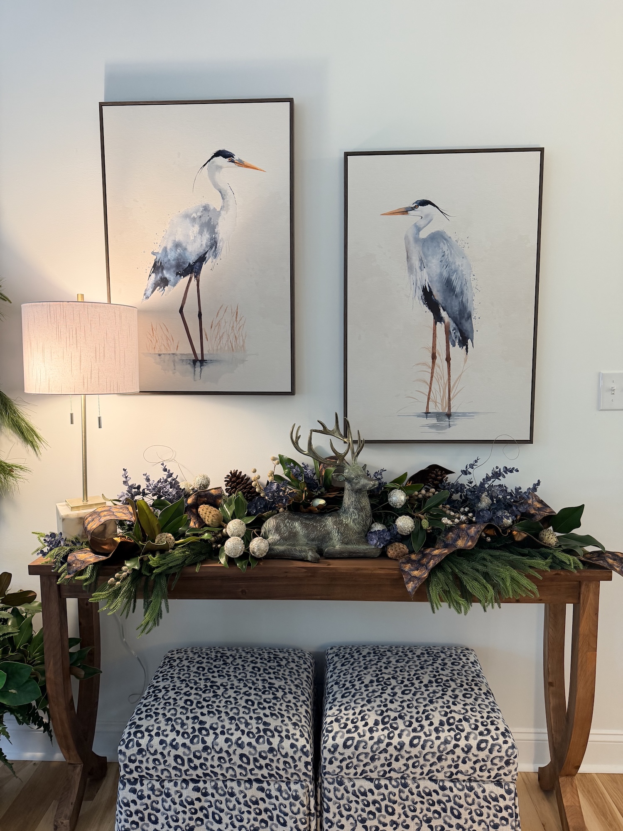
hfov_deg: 56.8
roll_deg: +0.8
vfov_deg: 71.6
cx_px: 312
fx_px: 576
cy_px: 416
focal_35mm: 24
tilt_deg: -6.7
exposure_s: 1/60
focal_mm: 6.76
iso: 160
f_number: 1.78
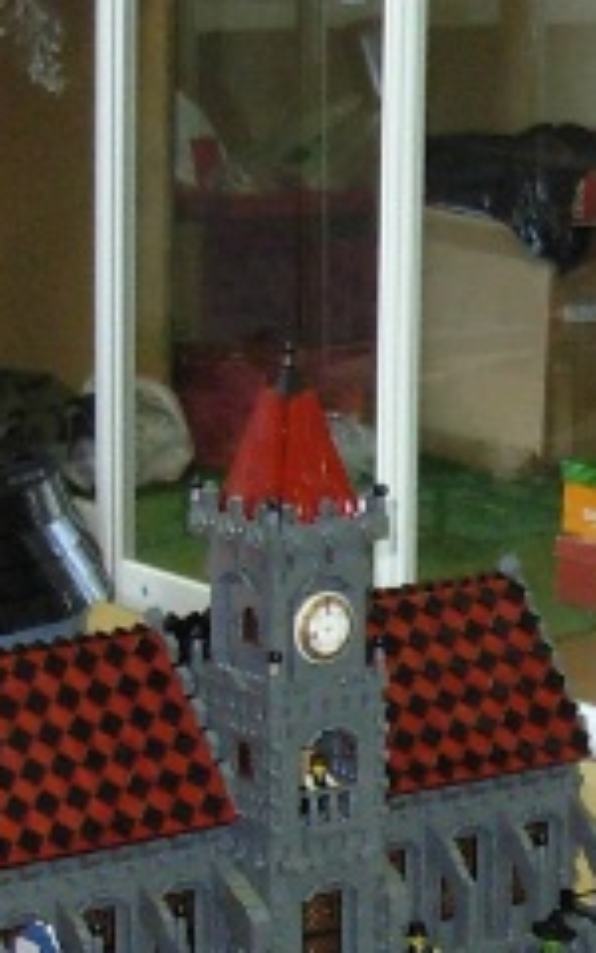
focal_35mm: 172
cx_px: 807
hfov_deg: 7.5
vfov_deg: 12.2
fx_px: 4470
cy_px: 572
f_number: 2.9
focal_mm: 6.3
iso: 200
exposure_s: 1/18.4
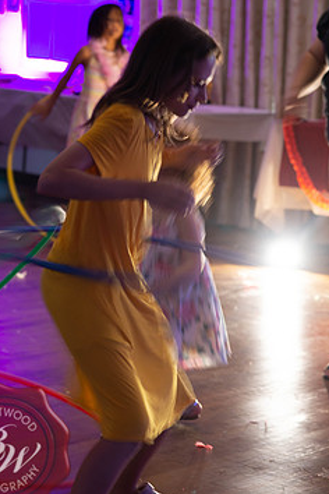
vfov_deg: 18.9
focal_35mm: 108
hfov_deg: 12.7
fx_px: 1480
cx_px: 135
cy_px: 232
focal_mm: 85
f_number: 4.5
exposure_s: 1/15
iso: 500
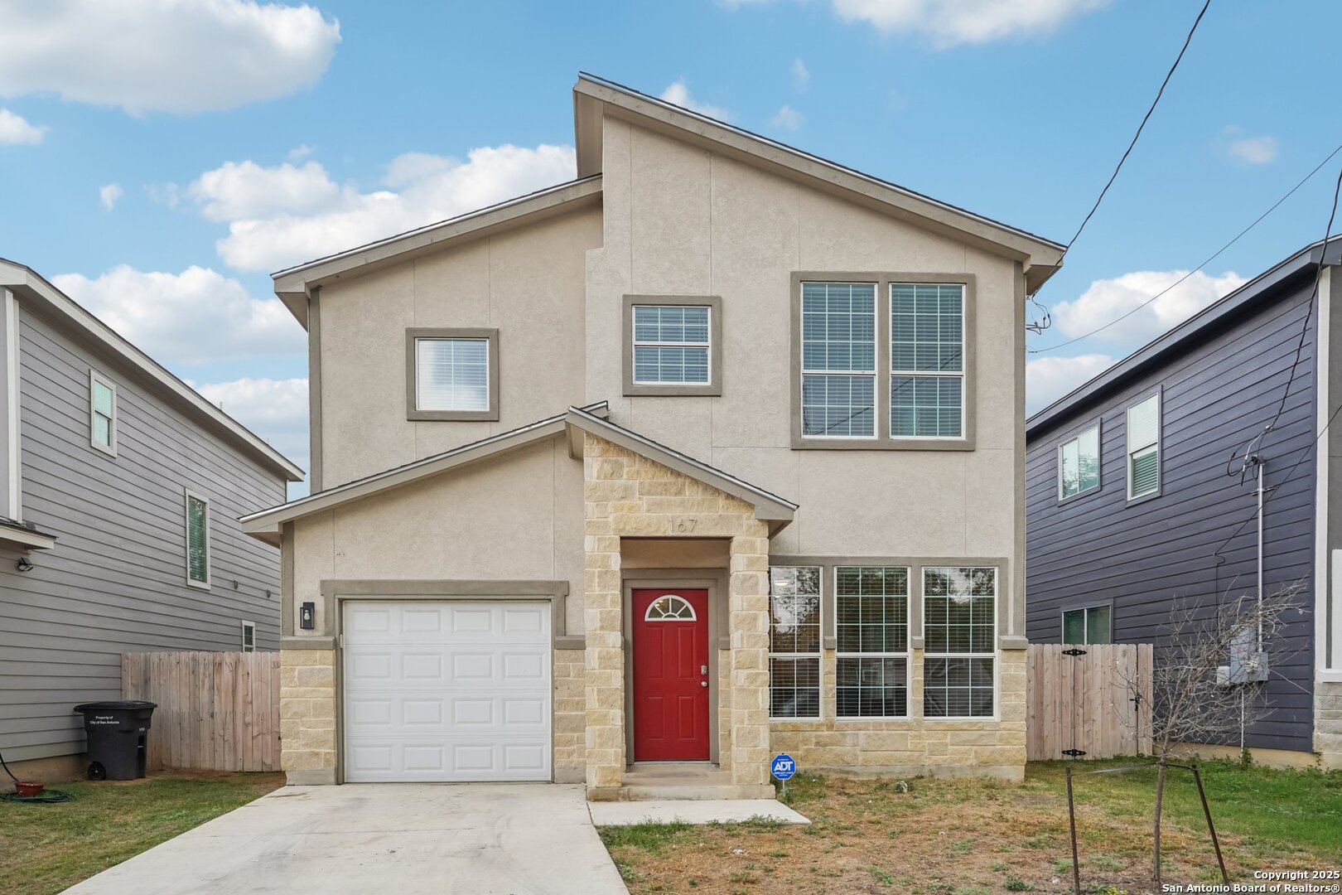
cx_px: 671
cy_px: 448
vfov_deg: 49.6
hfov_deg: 69.4
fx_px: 969
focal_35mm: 26
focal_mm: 26
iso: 100
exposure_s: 1/60
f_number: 8
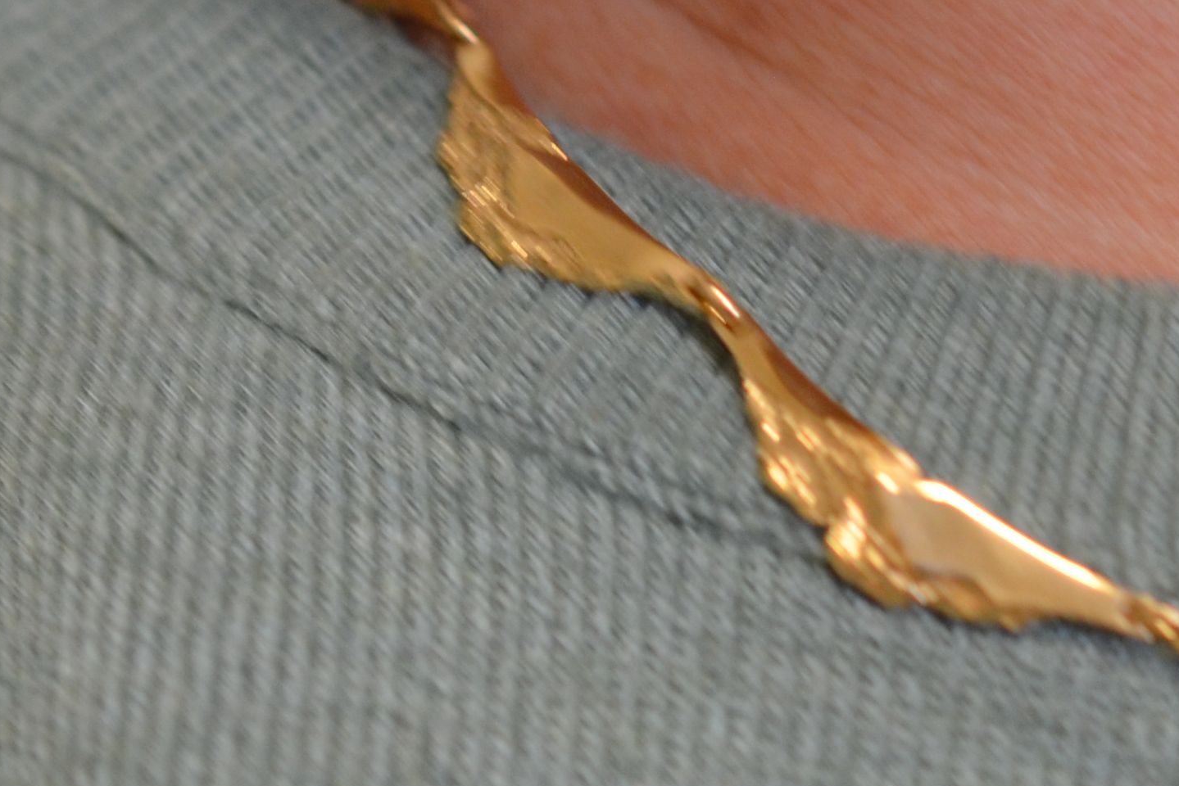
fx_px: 6715
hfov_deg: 9.8
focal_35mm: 205
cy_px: 576
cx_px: 1529
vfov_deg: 6.7
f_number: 4
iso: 450
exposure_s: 1/60
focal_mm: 40
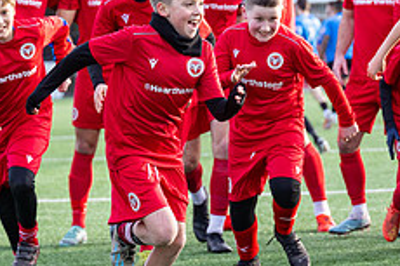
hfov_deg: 7.9
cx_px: 265
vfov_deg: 5.3
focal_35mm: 261
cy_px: 160
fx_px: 2898
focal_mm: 98
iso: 800
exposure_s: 1/1250
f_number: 4
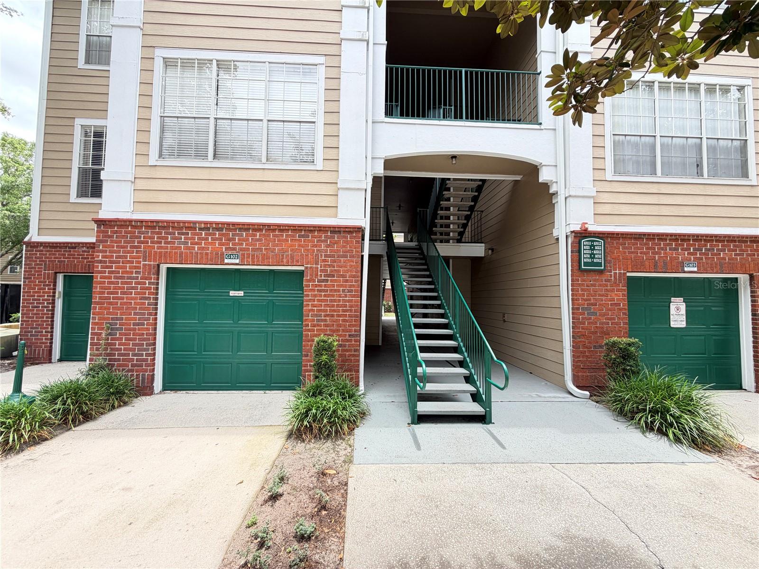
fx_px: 307
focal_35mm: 14
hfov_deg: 102.1
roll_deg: -0.2
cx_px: 380
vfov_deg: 85.7
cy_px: 284
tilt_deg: +2.0
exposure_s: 1/231
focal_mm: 2.22
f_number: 2.2
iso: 40
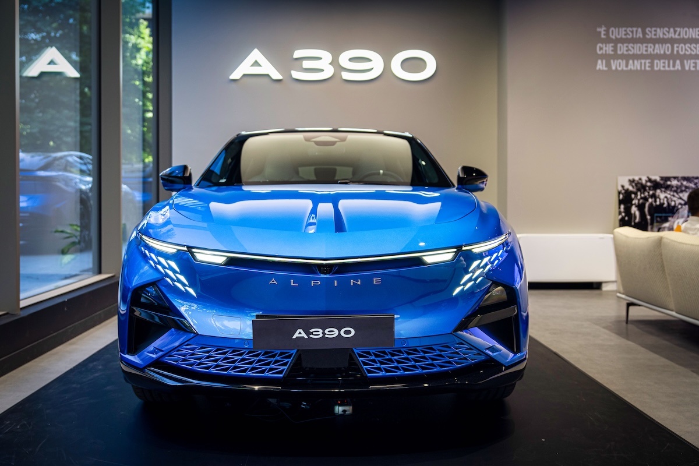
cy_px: 233
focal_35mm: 34
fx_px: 660
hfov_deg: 55.8
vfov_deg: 38.9
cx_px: 350
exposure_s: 1/100
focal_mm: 34
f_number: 2.8
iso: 800
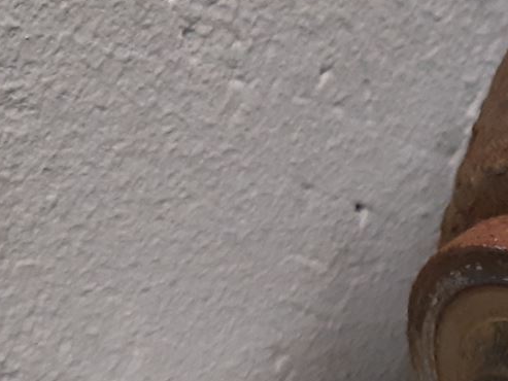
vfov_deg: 13.3
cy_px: 487
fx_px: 1585
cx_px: 549
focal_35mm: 108
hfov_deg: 17.6
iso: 200
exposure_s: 1/50
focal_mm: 3.93
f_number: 1.7
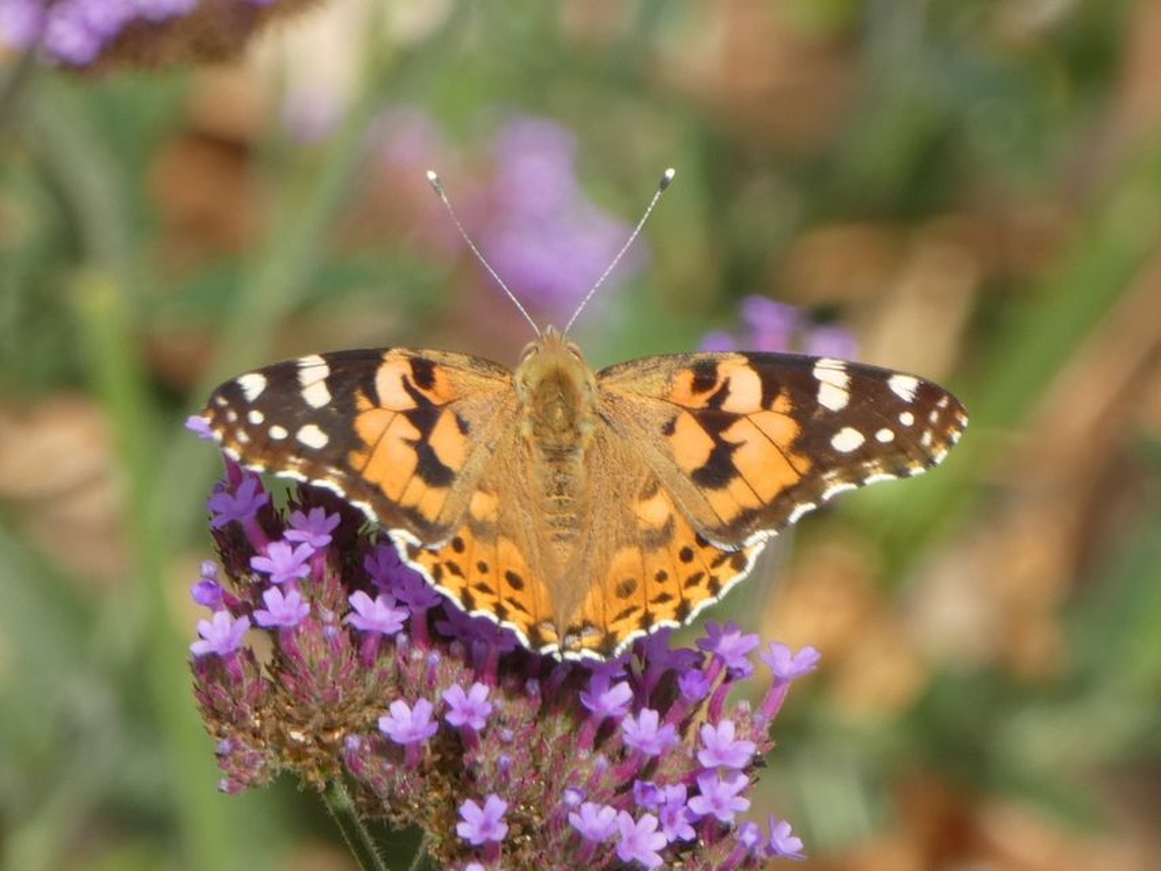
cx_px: 580
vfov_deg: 2.9
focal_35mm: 515
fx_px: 17275
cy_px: 436
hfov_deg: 3.8
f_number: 5.6
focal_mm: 92.3
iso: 80
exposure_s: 1/160
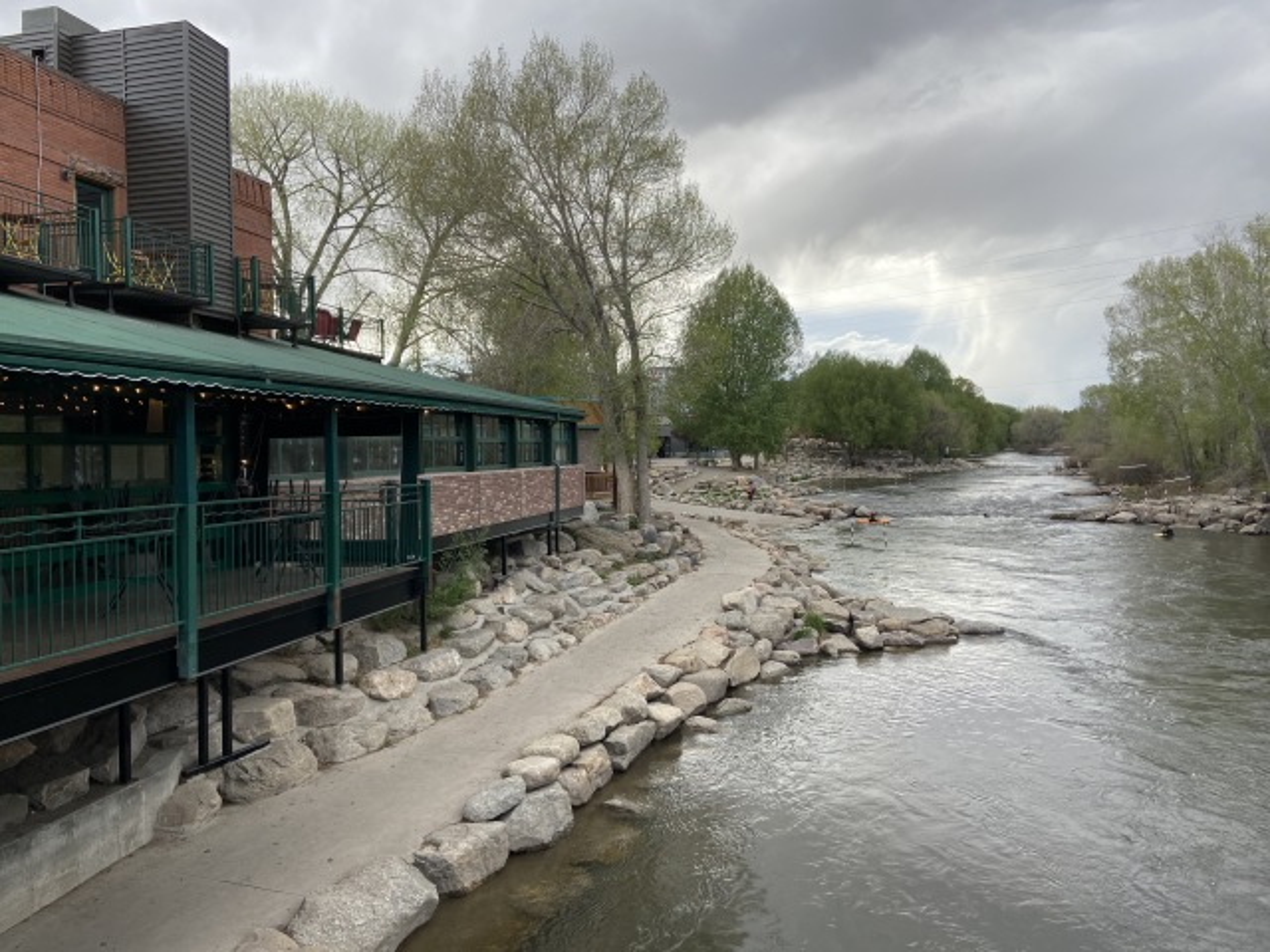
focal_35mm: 26
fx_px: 954
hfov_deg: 67.3
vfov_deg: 53.1
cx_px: 635
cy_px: 476
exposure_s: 1/733
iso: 32
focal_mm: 4.25
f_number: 1.8
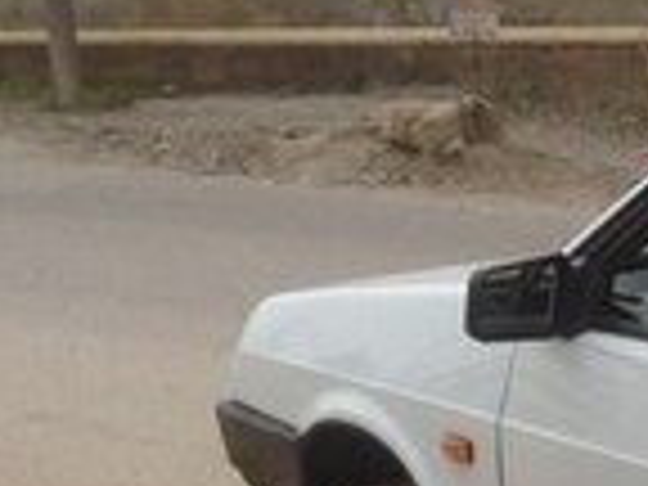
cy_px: 619
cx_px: 1368
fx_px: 2827
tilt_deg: -11.2
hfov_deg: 11.5
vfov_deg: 9.7
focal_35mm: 151
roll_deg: +5.5
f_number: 2.4
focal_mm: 4.12
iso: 50
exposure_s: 1/497
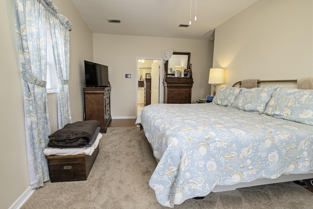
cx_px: 147
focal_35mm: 16
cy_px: 104
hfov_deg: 96.6
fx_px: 139
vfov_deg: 73.7
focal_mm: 15
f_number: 6.3
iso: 320
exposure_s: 1/200
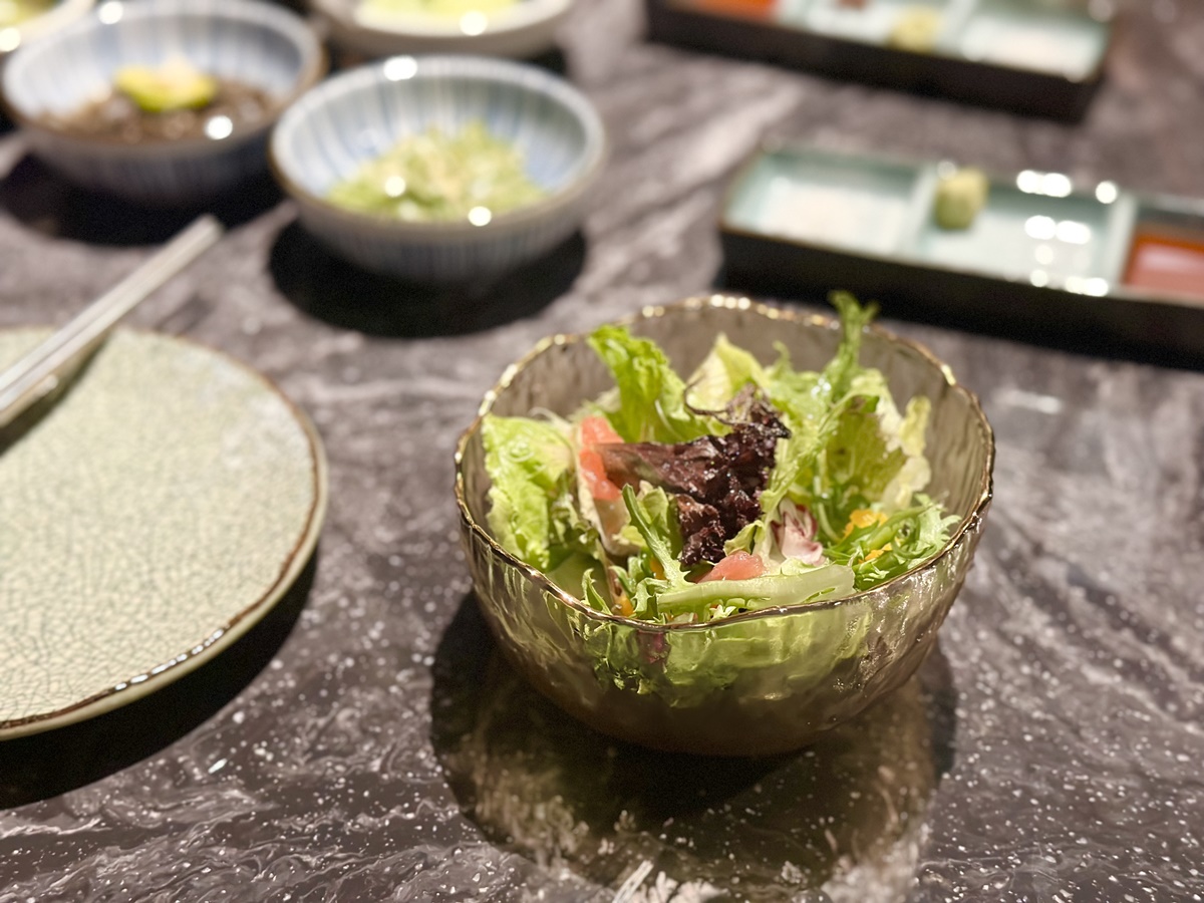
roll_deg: +0.0
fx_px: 1670
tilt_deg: -38.7
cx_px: 602
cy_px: 452
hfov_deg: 39.7
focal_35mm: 48
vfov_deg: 30.3
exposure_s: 1/40
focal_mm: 6.86
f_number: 1.78
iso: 640
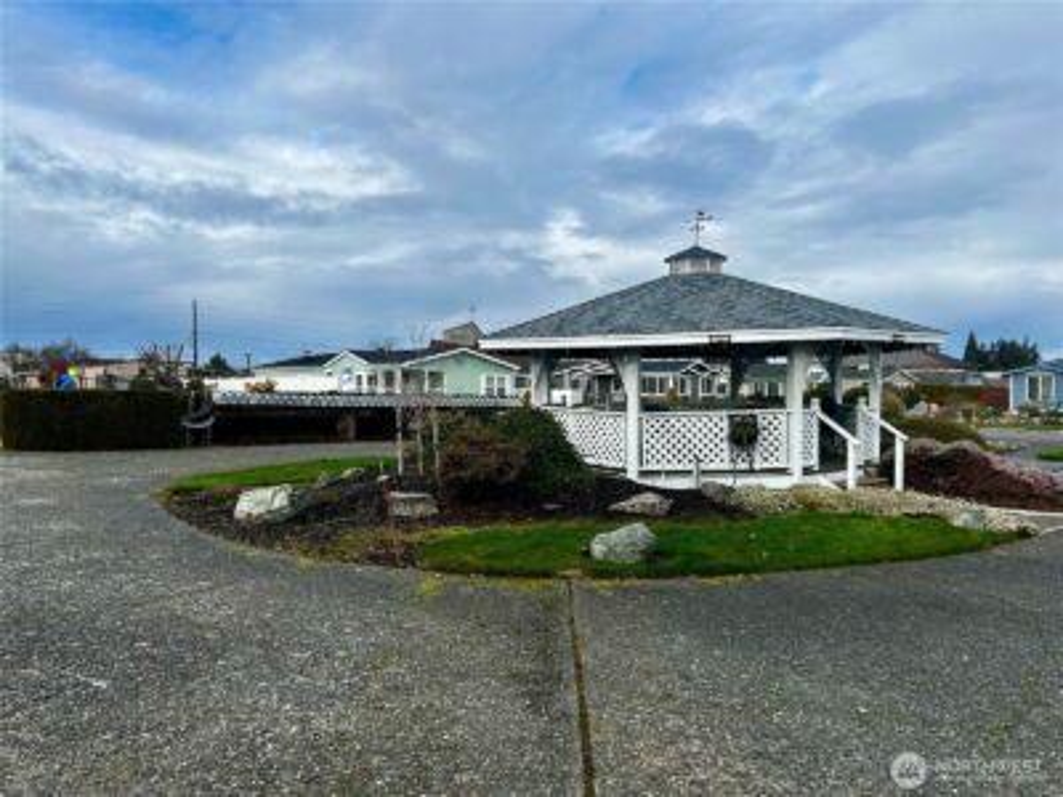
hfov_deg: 67.3
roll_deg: -0.6
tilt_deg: -0.6
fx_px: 798
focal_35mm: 26
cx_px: 532
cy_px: 398
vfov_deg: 53.1
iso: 50
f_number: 1.5
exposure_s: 1/3077
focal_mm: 5.7
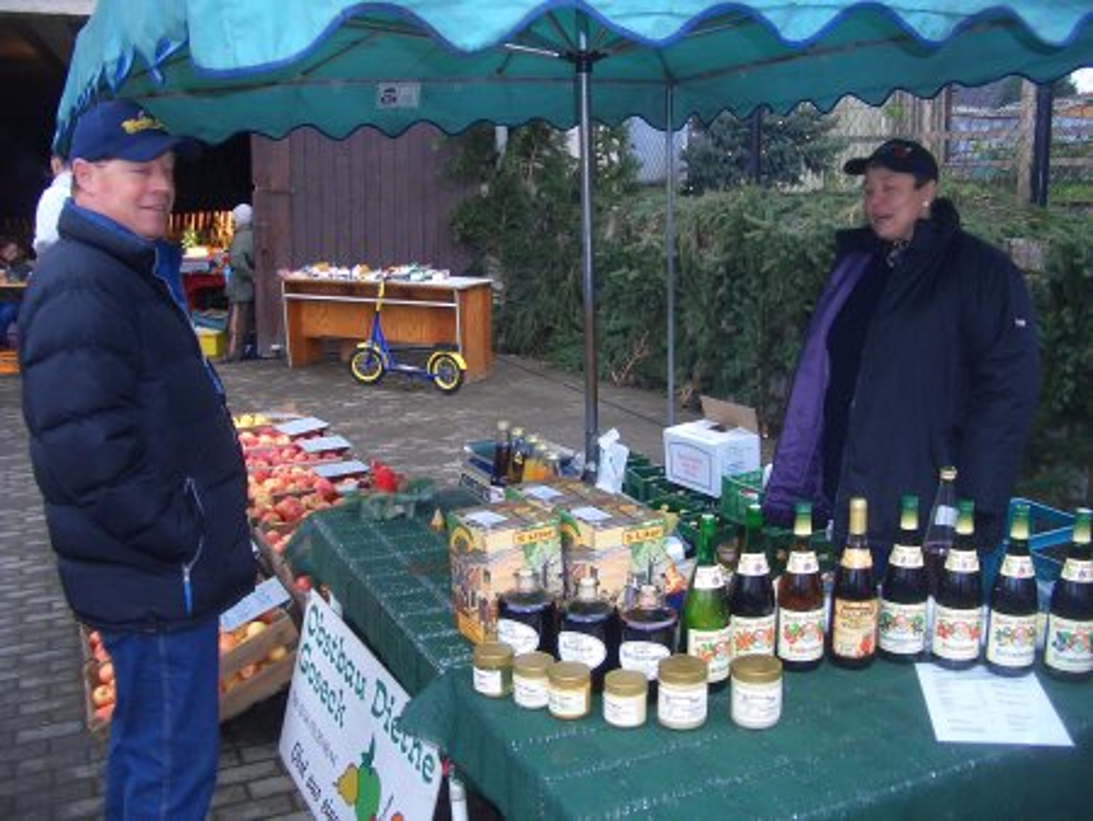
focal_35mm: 35
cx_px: 546
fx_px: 1106
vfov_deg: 40.7
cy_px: 410
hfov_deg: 52.6
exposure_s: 1/40
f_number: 2.6
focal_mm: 5.8
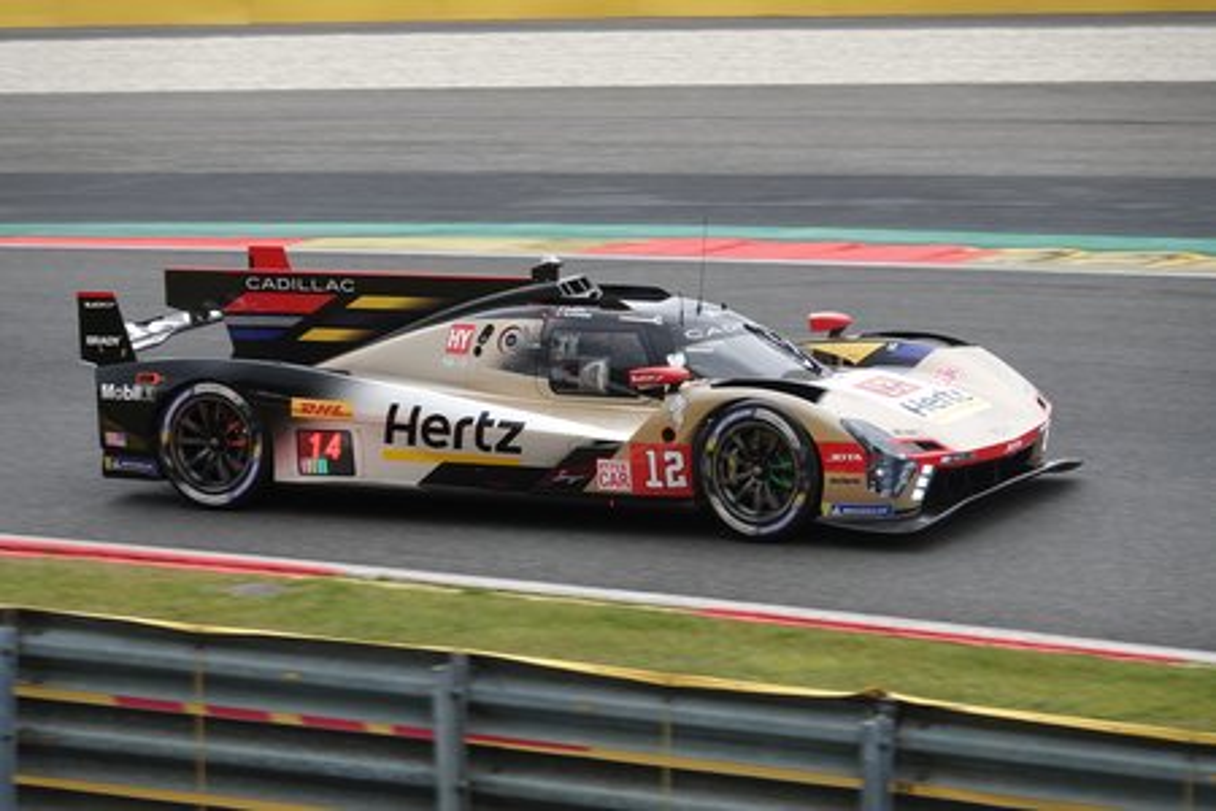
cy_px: 406
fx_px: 6485
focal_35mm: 192
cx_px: 608
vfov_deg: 7.2
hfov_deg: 10.7
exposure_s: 1/800
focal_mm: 70.27
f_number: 4
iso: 250
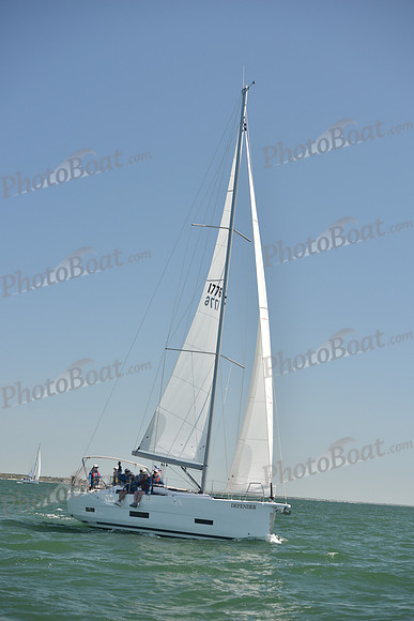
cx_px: 207
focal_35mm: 70
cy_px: 310
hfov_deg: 19.5
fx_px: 1207
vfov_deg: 28.8
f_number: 4.5
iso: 250
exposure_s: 1/800
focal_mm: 70
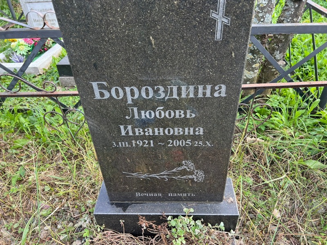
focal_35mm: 26
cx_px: 164
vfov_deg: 53.1
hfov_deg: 67.3
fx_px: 246
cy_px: 122
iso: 50
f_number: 1.5
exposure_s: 1/429
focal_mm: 5.7
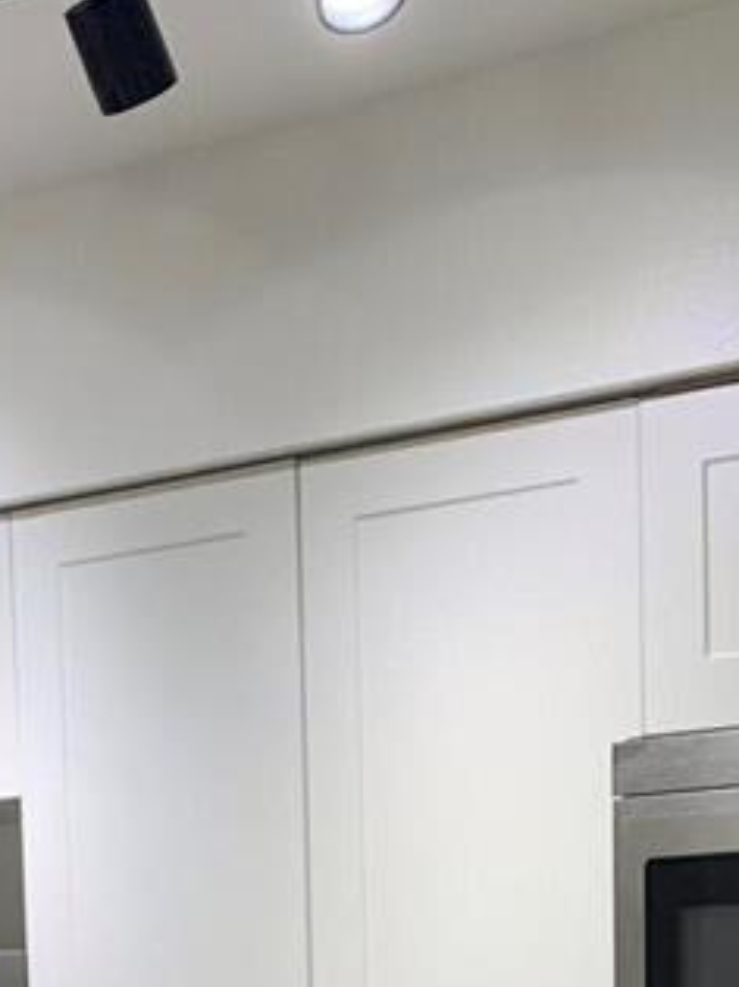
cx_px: 69
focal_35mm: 99
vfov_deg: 18.1
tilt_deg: -5.0
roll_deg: +1.8
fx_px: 2820
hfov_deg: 14.8
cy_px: 1394
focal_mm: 4.25
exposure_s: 1/60
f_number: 1.8
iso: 80
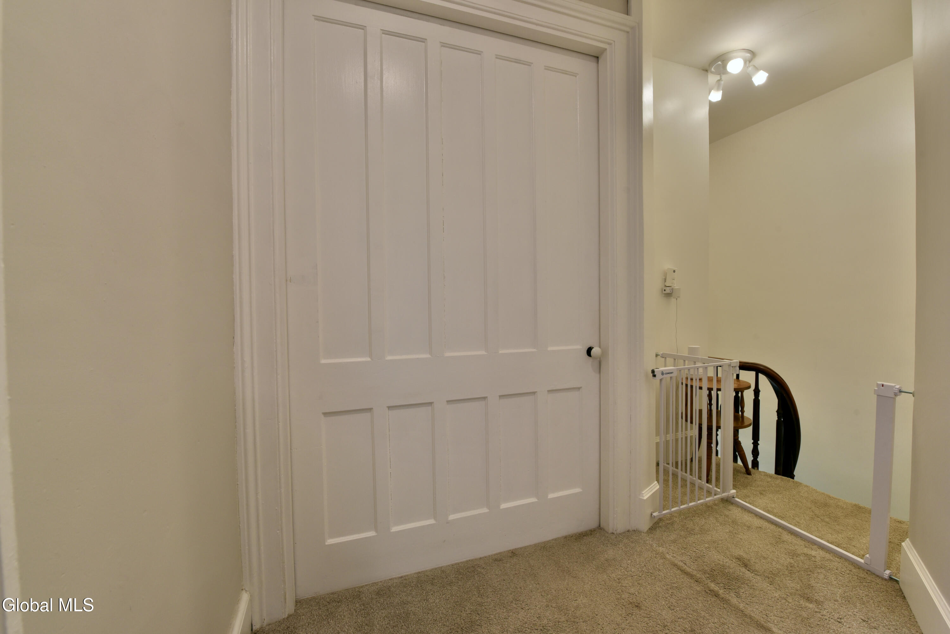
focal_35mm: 14
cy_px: 317
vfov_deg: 81.3
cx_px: 475
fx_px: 370
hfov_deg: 104.2
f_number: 10
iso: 800
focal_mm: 14
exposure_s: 1/15
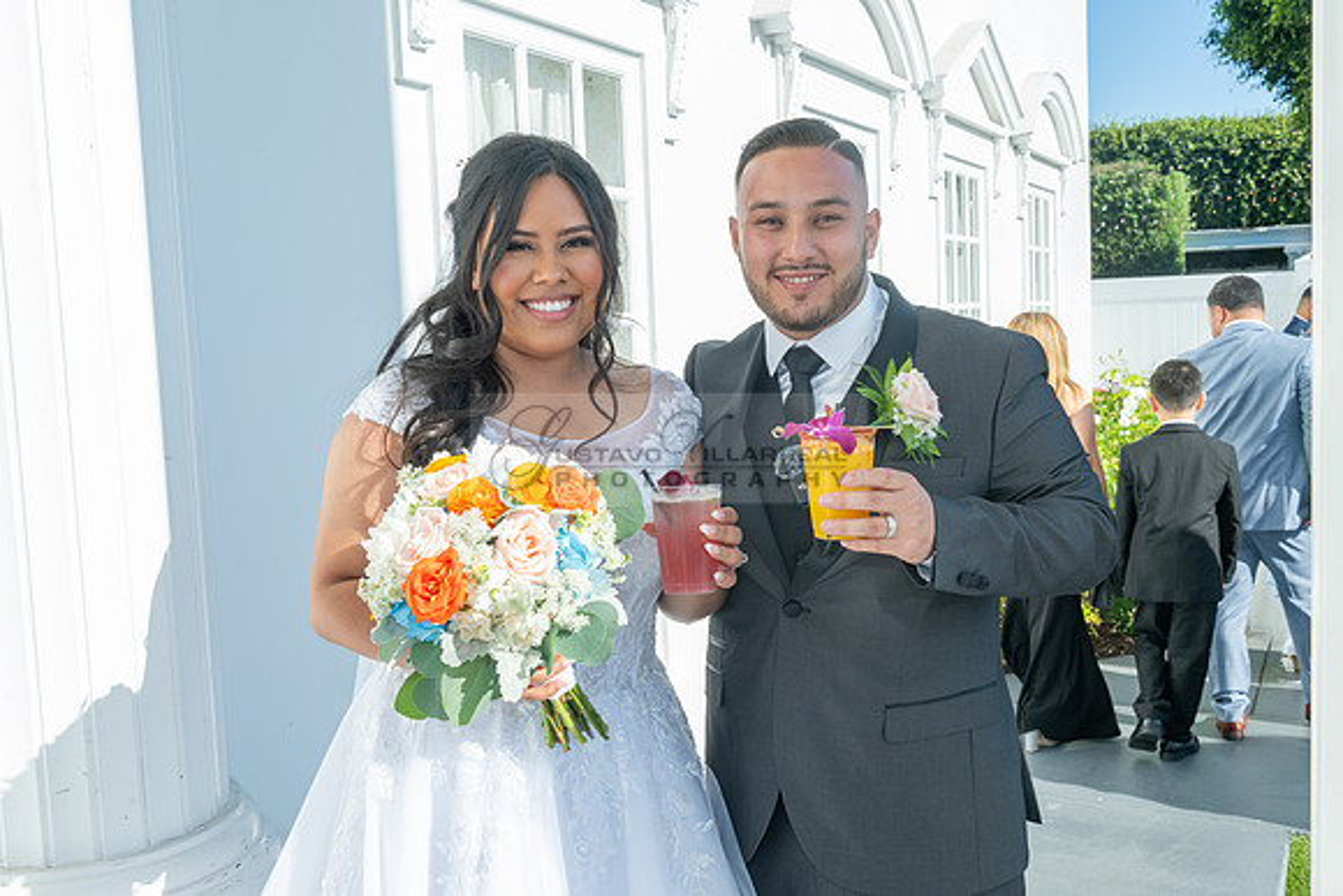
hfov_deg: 53.1
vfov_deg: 36.9
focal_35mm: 36
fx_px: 1343
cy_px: 448
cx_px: 672
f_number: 11
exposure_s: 1/200
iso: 250
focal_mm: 36
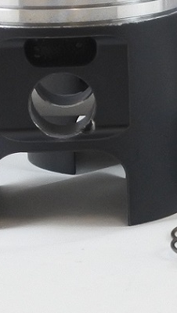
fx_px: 1566
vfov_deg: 11.3
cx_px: 540
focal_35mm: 188
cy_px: -5
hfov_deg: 6.0
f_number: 4.2
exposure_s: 1/125
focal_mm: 15.3
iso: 500
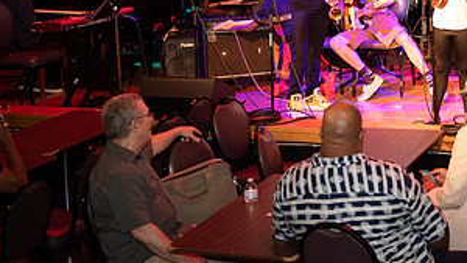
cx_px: 423
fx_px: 1003
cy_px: -29
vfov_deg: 14.6
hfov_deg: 25.4
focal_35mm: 81
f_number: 2.8
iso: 3200
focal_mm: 40
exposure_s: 1/125
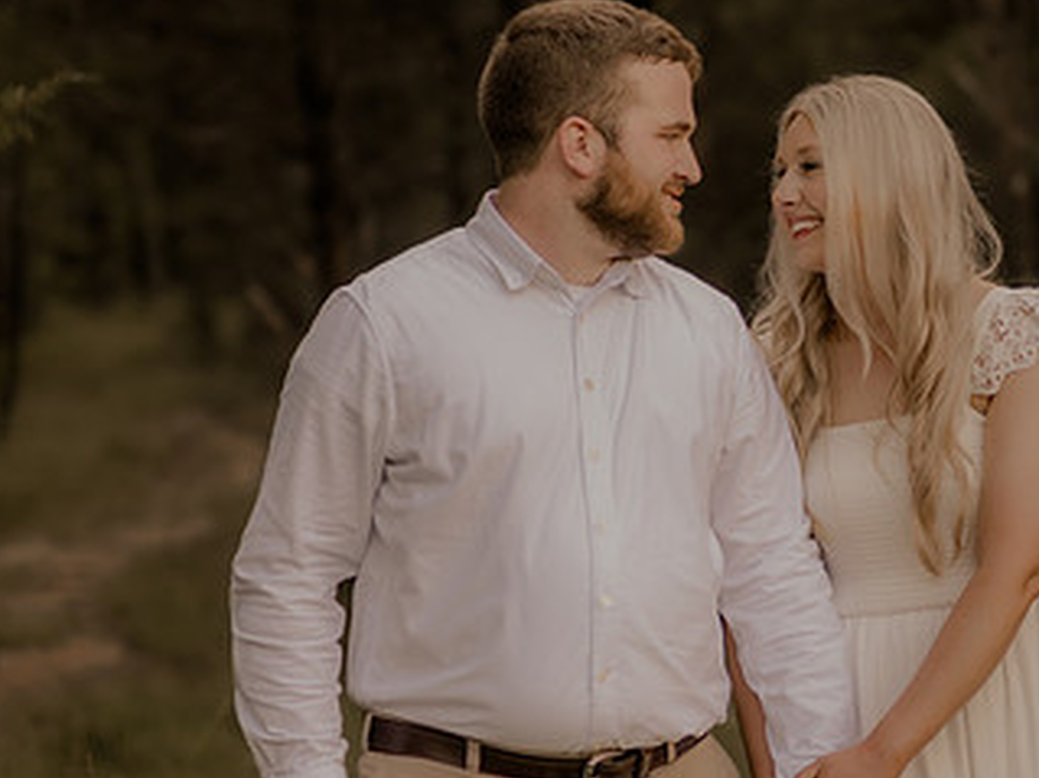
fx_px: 3930
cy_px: 527
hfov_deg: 15.0
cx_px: 717
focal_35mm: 131
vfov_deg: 11.3
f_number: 2.2
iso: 200
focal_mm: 50
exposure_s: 1/320
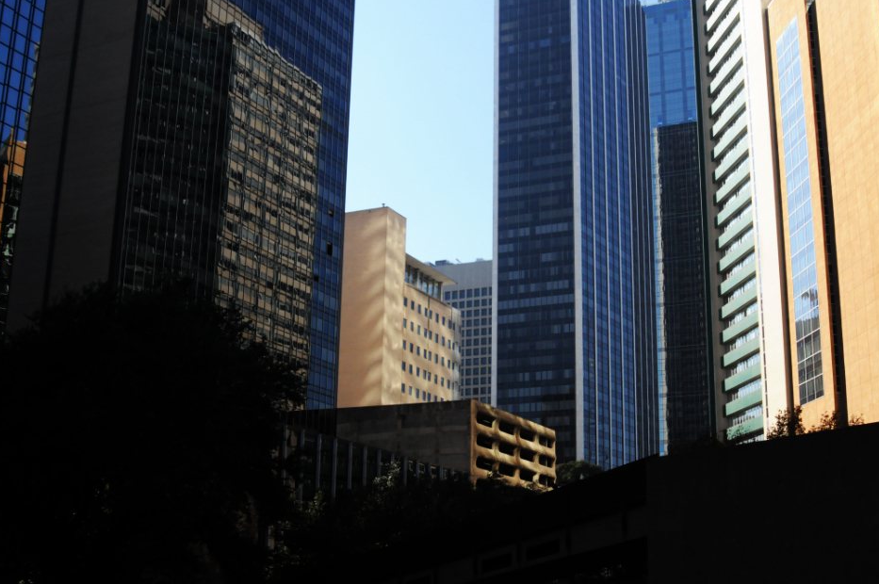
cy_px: 279
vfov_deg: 29.8
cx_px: 465
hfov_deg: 43.6
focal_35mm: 45
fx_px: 1098
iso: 800
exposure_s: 1/4000
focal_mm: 28
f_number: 4.5
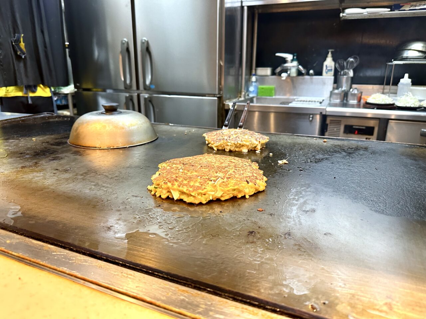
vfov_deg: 56.8
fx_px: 295
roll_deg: -0.2
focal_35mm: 24
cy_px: 160
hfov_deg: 71.6
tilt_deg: -16.0
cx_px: 213
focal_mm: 6.86
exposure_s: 1/60
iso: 400
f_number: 1.78
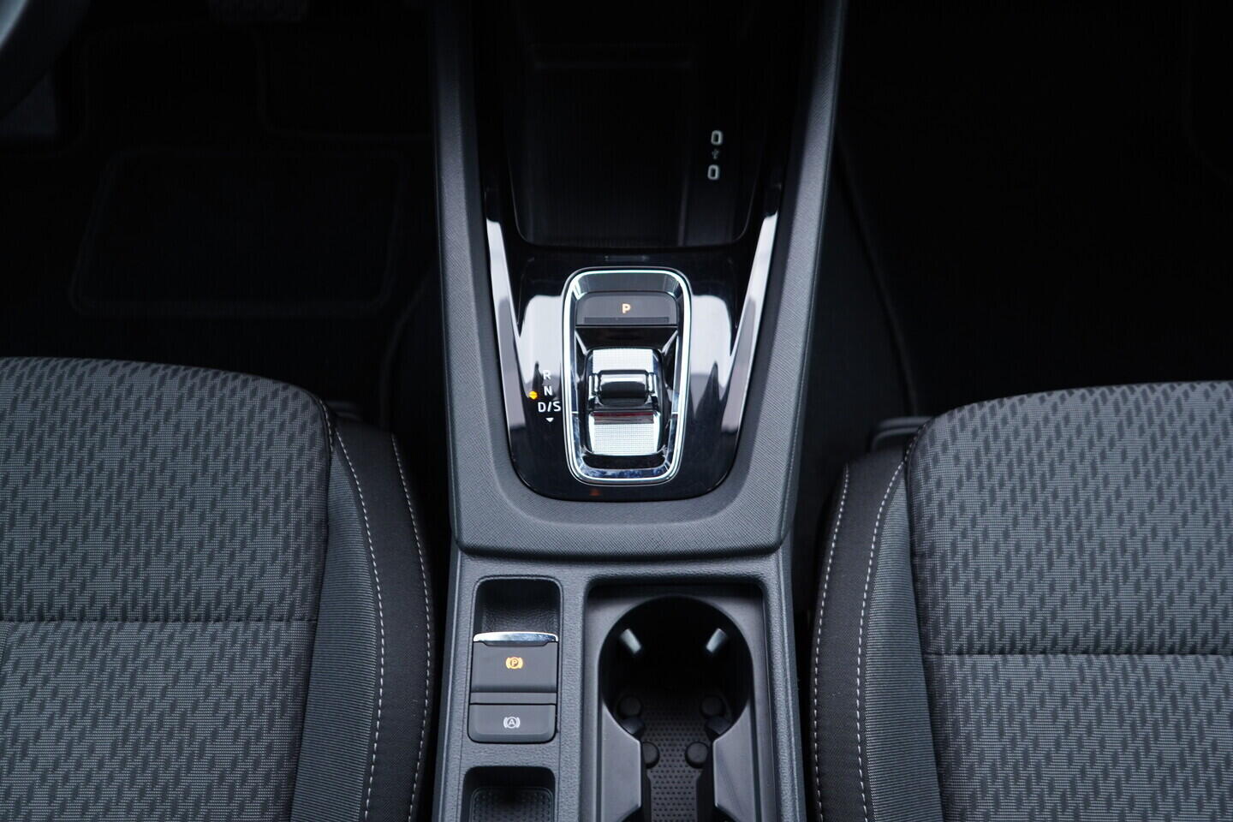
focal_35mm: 36
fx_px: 1233
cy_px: 411
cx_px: 616
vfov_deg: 36.9
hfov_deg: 53.1
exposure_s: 1/40
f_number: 2.8
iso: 400
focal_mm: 24
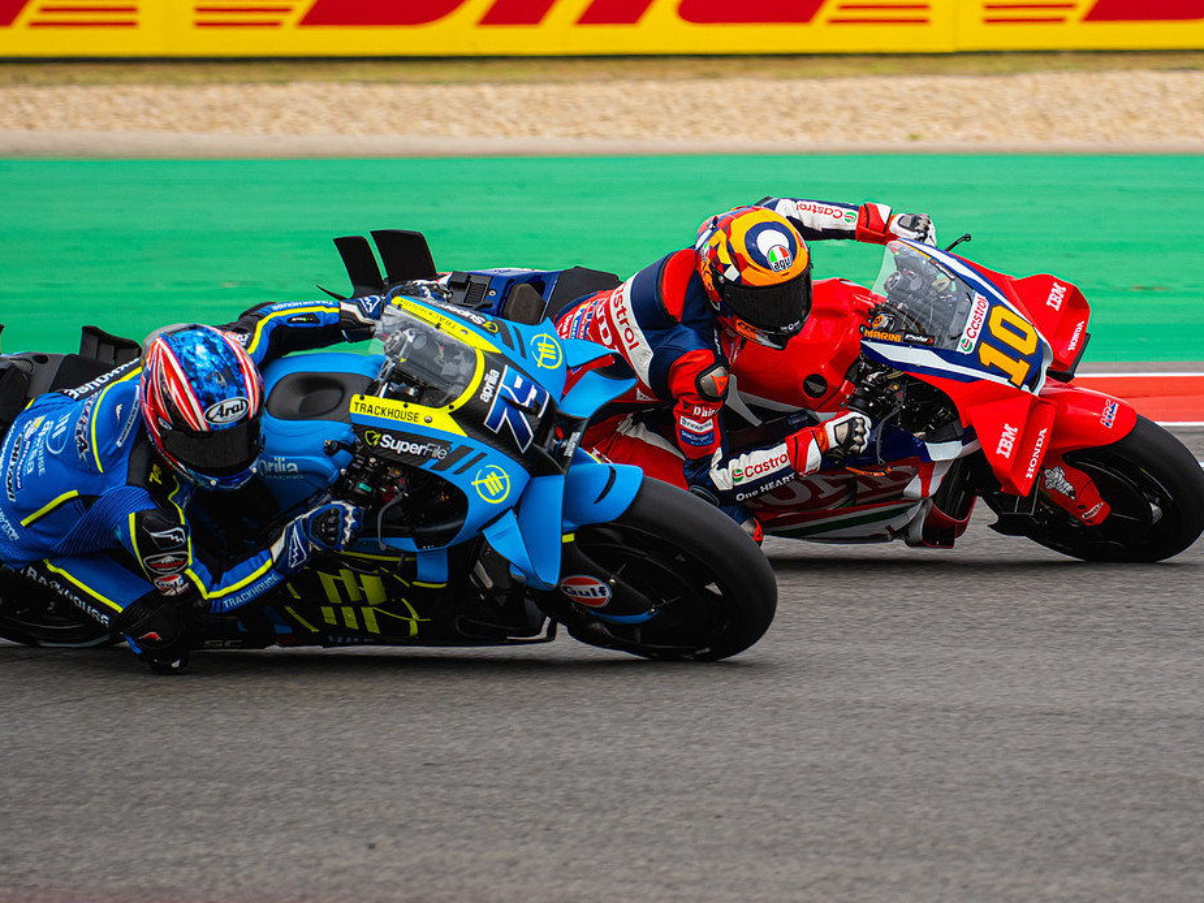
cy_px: 255
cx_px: 765
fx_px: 11514
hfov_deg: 6.0
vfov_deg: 4.5
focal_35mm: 331
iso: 500
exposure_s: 1/1600
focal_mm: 200
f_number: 5.6
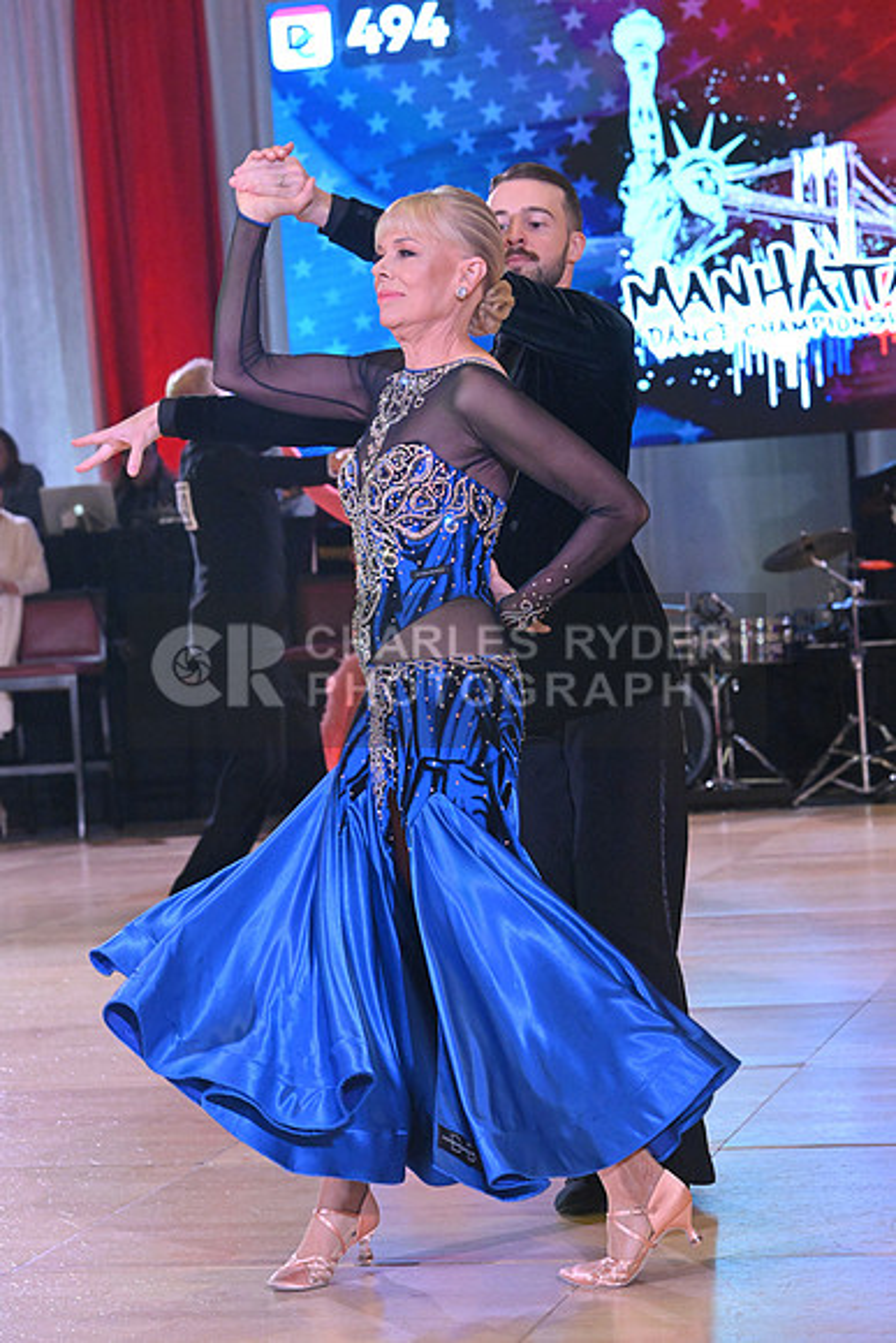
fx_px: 3432
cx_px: 448
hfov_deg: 14.9
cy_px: 672
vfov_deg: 22.1
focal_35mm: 92
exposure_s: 1/400
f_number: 7.1
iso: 6400
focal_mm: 92
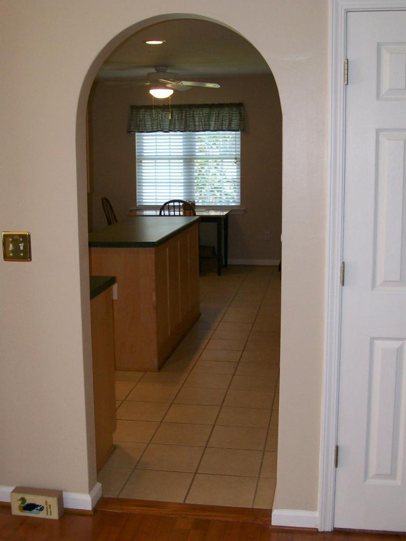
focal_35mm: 45
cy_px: 270
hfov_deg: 32.2
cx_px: 203
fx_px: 704
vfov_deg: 42.1
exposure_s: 1/73.1
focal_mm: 7.6
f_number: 3
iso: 140
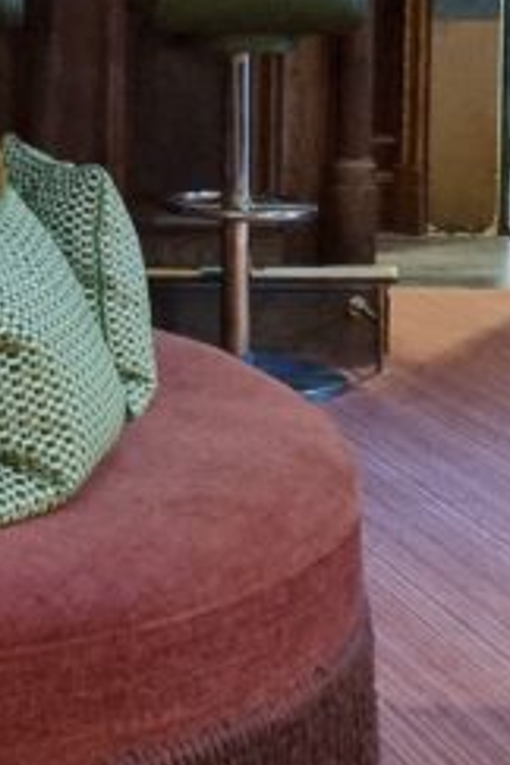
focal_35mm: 105
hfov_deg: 11.8
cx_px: -463
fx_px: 2231
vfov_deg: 18.8
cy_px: -38
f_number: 1.8
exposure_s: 1/25
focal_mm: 6.7
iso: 1000
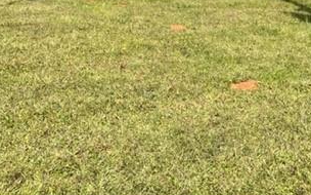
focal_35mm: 58
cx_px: 192
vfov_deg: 20.1
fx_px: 492
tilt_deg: +0.2
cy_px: -75
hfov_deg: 34.9
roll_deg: +0.3
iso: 50
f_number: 1.5
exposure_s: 1/3257
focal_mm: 5.7
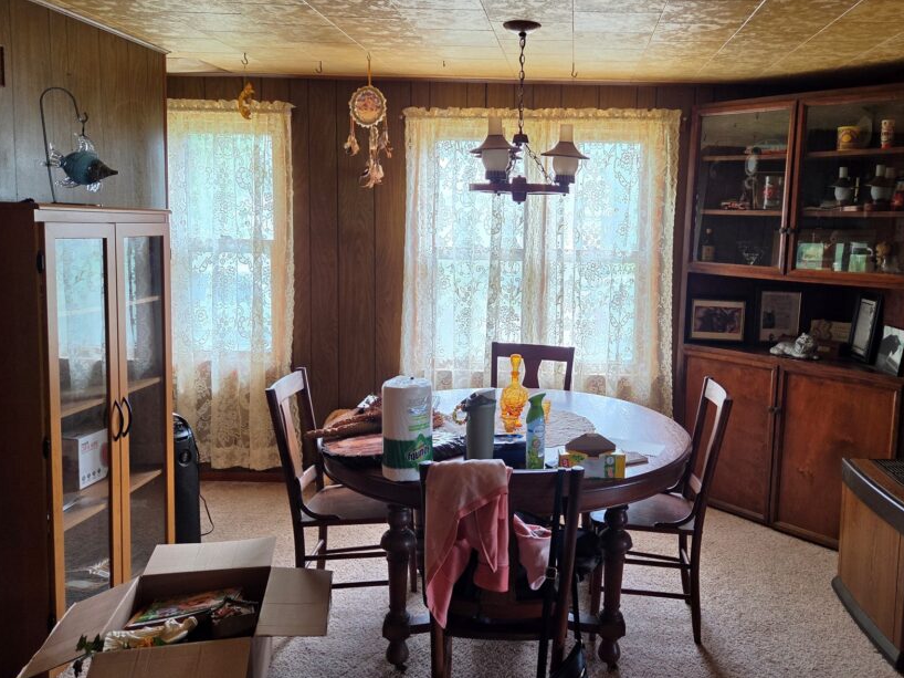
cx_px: 548
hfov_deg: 59.4
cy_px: 300
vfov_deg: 46.7
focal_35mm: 30
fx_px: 783
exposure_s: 1/180
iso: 125
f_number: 1.8
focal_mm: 5.4
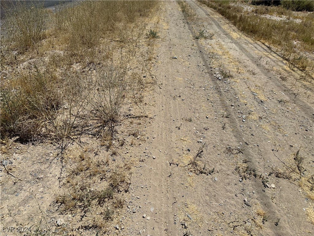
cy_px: 118
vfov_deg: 56.8
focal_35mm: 24
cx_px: 157
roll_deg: +2.1
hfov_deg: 71.6
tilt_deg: -38.3
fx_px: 218
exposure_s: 1/12048
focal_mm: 6.86
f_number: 1.78
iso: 80
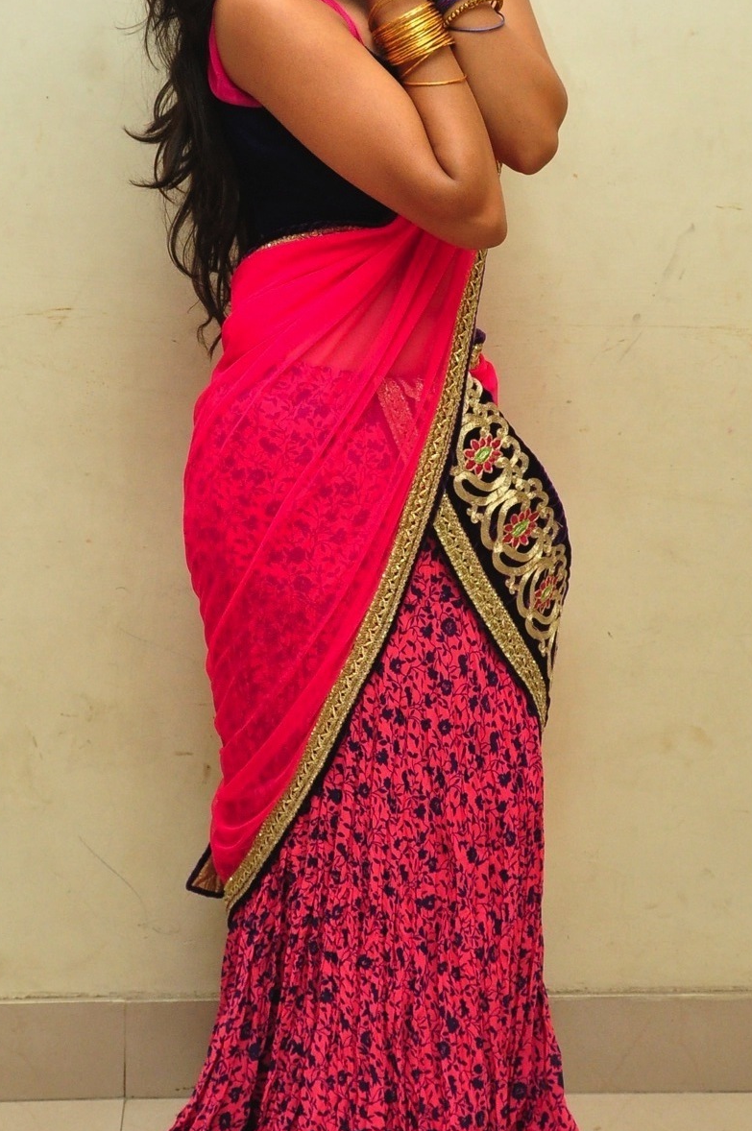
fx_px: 2166
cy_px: 449
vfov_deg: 29.2
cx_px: 363
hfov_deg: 19.7
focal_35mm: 69
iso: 1600
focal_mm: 30
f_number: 7.1
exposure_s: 1/125
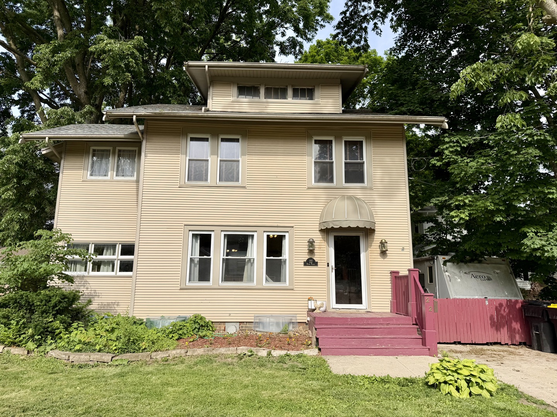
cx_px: 278
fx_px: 386
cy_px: 208
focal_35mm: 24
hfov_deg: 71.6
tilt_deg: +10.7
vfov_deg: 56.8
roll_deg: -0.3
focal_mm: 6.76
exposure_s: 1/3145
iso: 80
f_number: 1.78
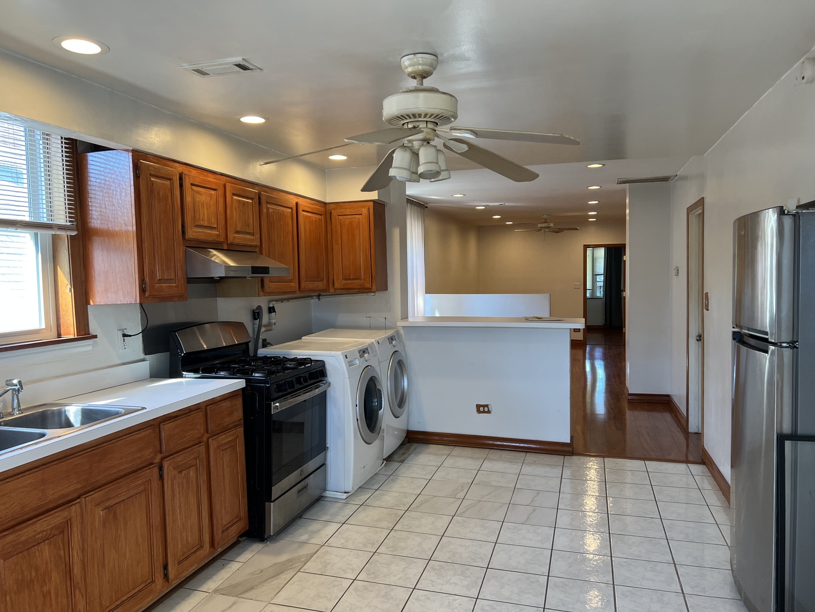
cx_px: 408
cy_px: 306
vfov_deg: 53.1
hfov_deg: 67.3
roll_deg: +1.4
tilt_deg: -4.0
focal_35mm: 26
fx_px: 612
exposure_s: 1/120
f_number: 1.5
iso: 64
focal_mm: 5.7
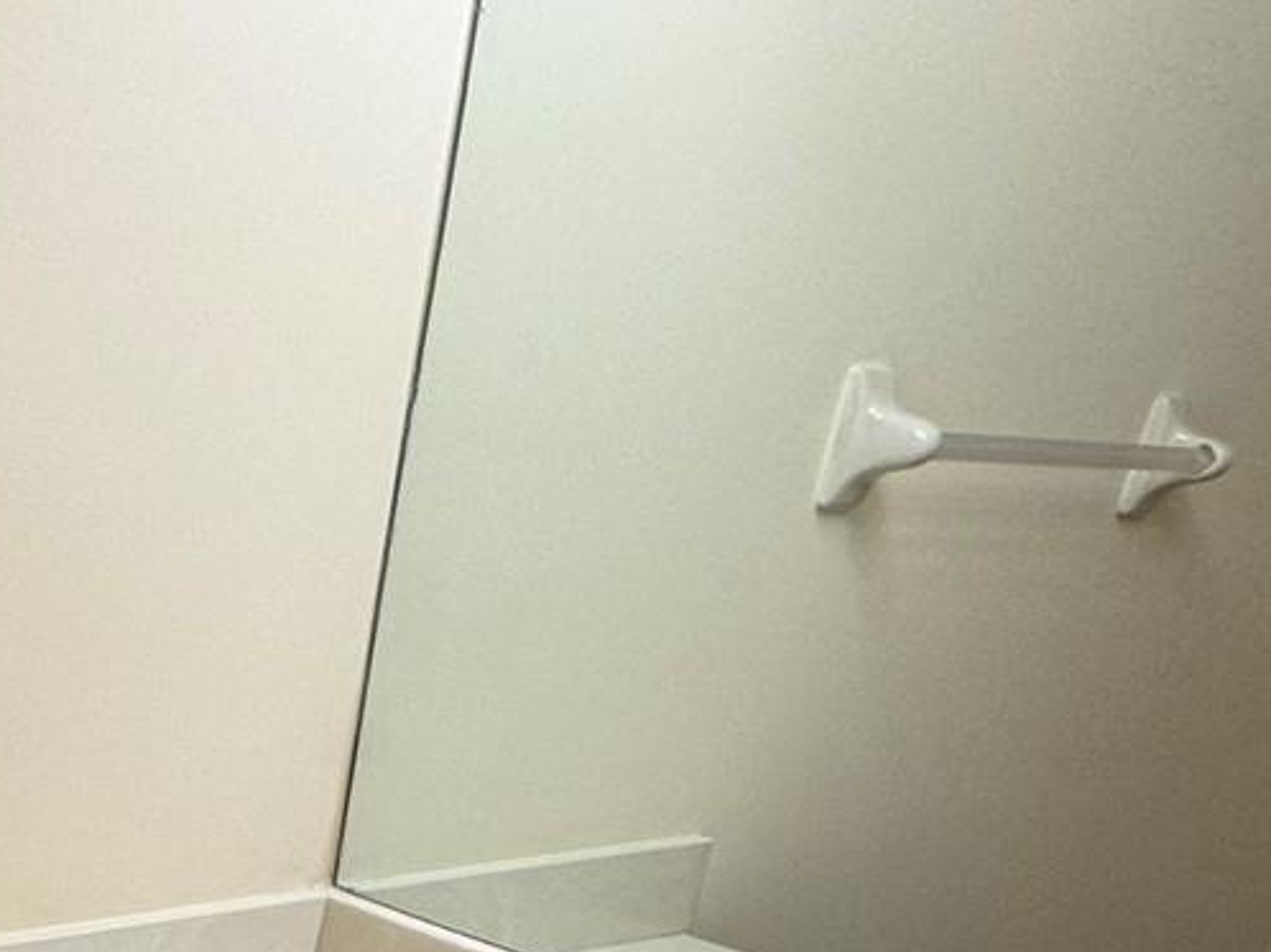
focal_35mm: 45
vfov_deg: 25.7
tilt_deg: -32.1
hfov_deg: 37.1
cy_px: 1348
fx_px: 1651
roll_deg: -4.2
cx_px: -33
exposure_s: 1/120
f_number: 2.2
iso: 125
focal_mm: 2.22
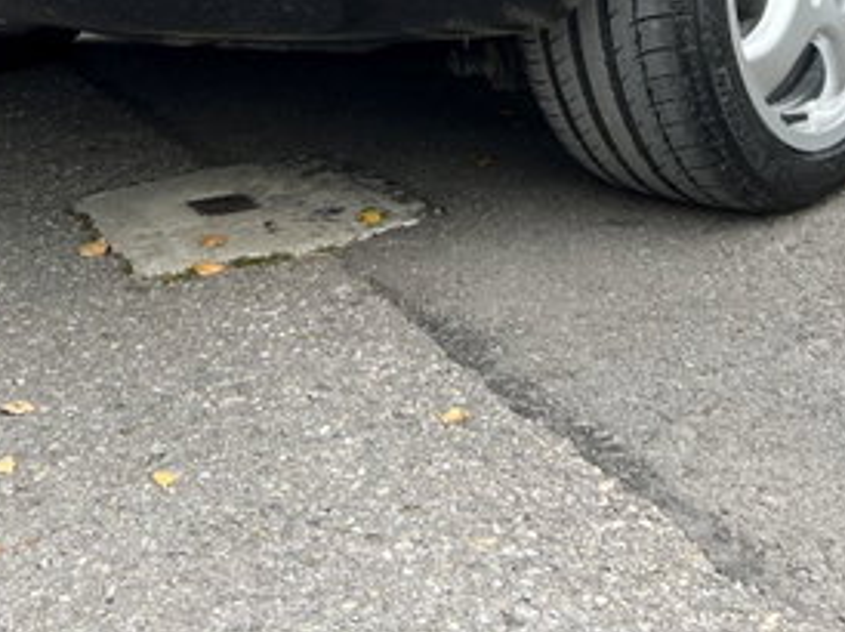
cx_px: 401
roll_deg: +1.6
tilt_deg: -1.6
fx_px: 1780
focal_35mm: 73
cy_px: -253
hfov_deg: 26.7
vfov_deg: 18.3
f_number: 1.5
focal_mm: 5.7
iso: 50
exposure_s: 1/320
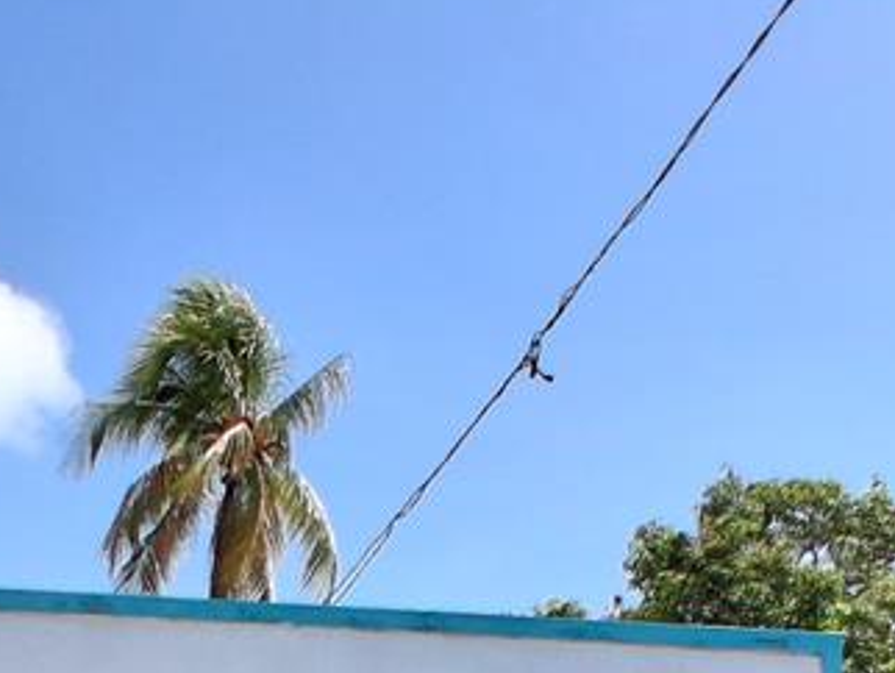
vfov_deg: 21.9
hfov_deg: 35.2
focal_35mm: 54
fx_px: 1397
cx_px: 311
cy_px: 1040
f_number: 2.2
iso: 50
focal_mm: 1.4
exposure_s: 1/1560
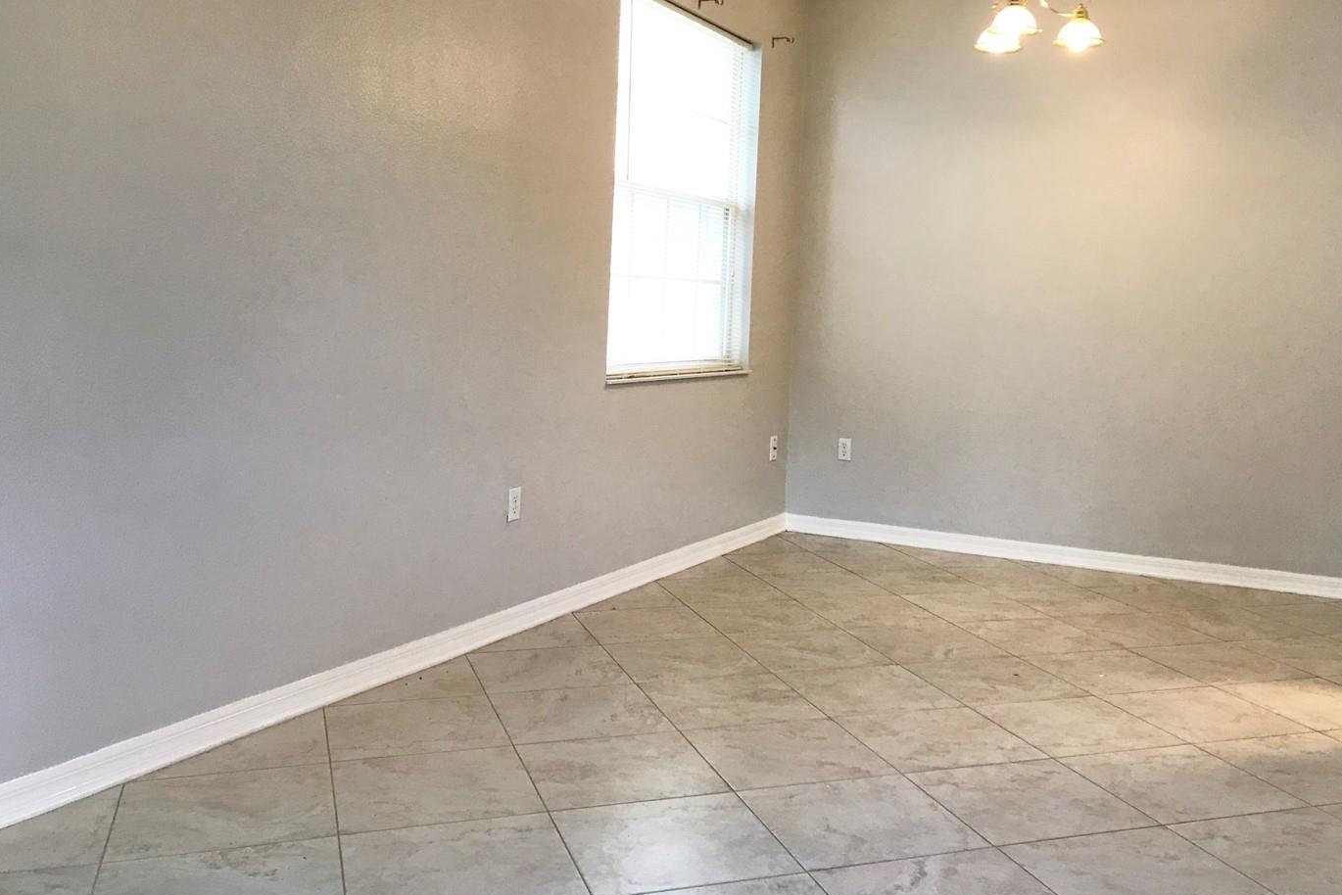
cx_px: 769
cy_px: 337
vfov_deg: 38.7
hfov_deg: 55.6
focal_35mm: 34
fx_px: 1268
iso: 32
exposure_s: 1/30
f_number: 1.8
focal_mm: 3.99
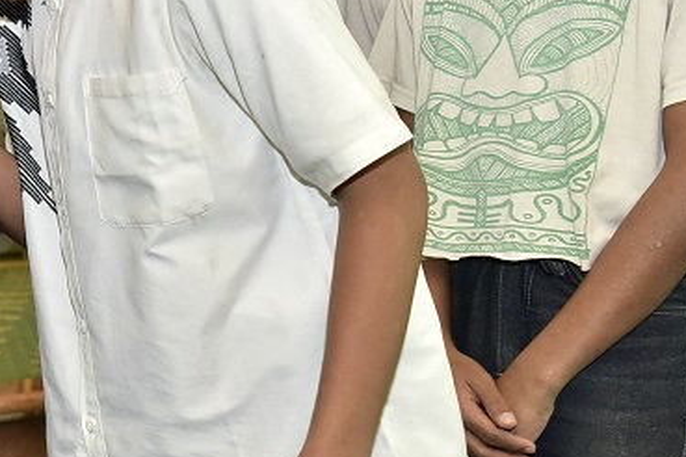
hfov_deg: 19.5
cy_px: 62
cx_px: -182
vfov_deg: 14.0
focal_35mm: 97
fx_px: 1848
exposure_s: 1/100
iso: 1250
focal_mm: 35
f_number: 5
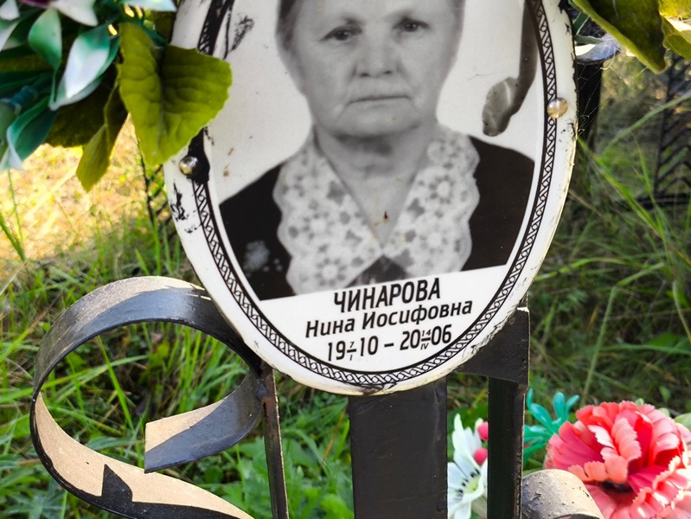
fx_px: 999
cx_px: 346
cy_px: 260
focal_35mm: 50
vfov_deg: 29.1
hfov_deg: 38.2
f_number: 1.7
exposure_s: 1/145
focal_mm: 4.71
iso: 50
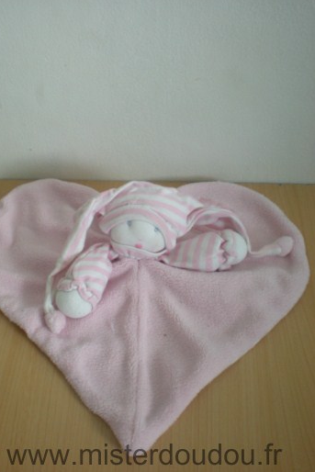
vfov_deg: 48.4
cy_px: 234
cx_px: 143
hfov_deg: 33.4
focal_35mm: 40
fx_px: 525
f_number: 3.1
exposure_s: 1/49.8
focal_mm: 6.3
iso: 200
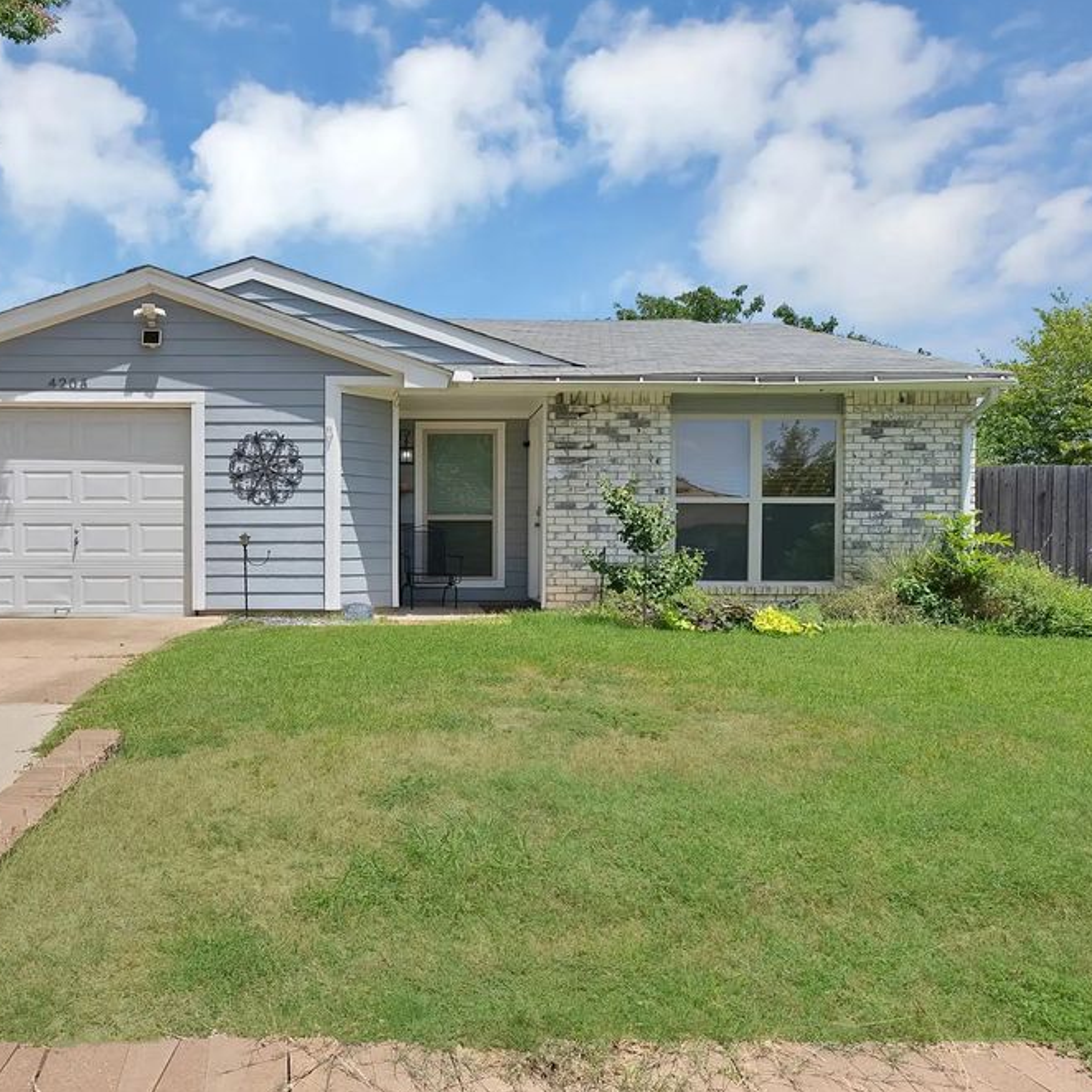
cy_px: 557
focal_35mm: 25
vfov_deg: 62.9
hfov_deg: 61.9
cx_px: 398
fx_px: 892
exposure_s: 1/1000
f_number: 9
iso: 640
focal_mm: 19
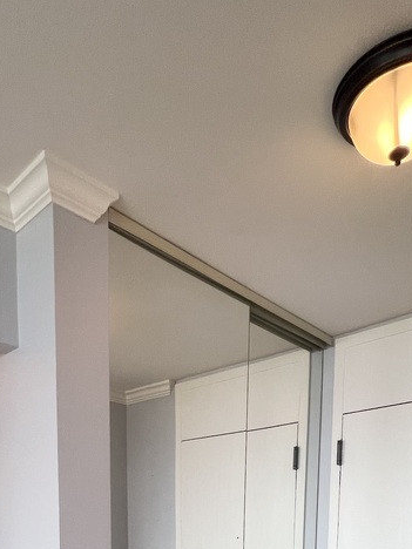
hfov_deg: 46.3
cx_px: 150
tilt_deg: -6.9
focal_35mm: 30
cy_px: 604
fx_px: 476
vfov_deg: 45.2
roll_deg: +1.1
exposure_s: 1/120
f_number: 1.8
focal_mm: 1.57
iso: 80
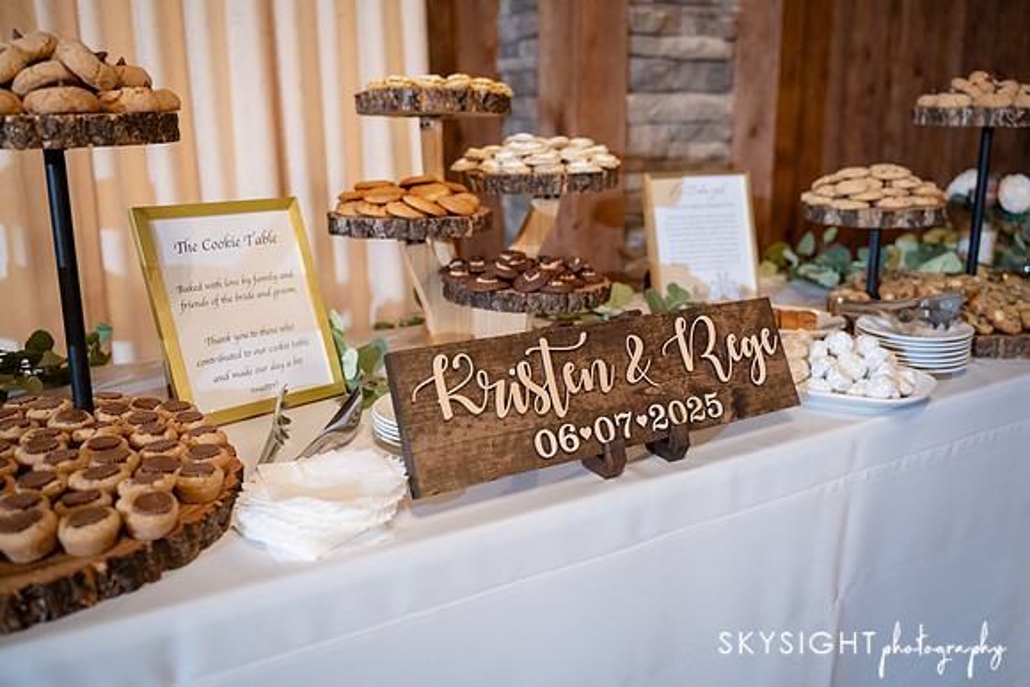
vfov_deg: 42.2
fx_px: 890
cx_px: 515
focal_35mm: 31
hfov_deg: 60.1
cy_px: 344
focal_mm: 31
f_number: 2.8
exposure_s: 1/200
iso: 2500
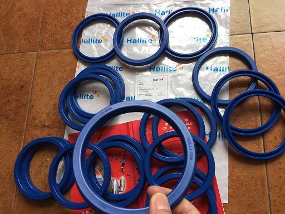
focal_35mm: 29
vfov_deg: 48.2
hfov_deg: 61.7
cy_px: 107
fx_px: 239
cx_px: 142
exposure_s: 1/100
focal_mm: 4.15
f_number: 2.2
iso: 32
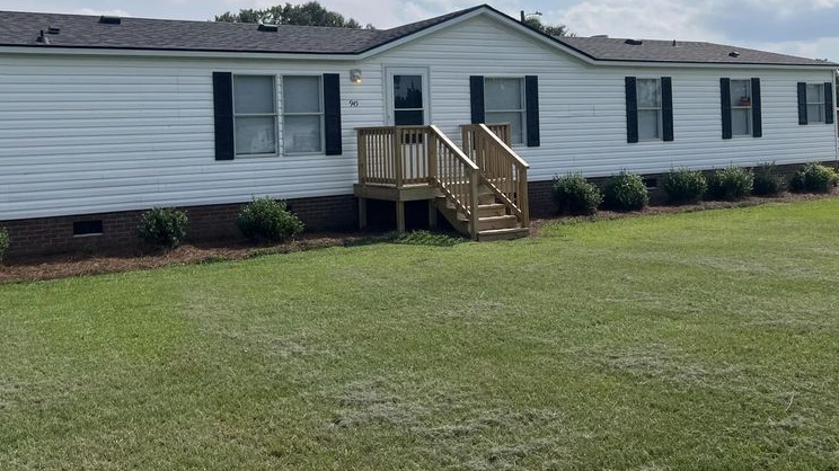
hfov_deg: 51.6
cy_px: 130
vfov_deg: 30.0
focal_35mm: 39
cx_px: 389
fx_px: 867
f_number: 1.5
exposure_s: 1/8000
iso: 50
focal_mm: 5.7
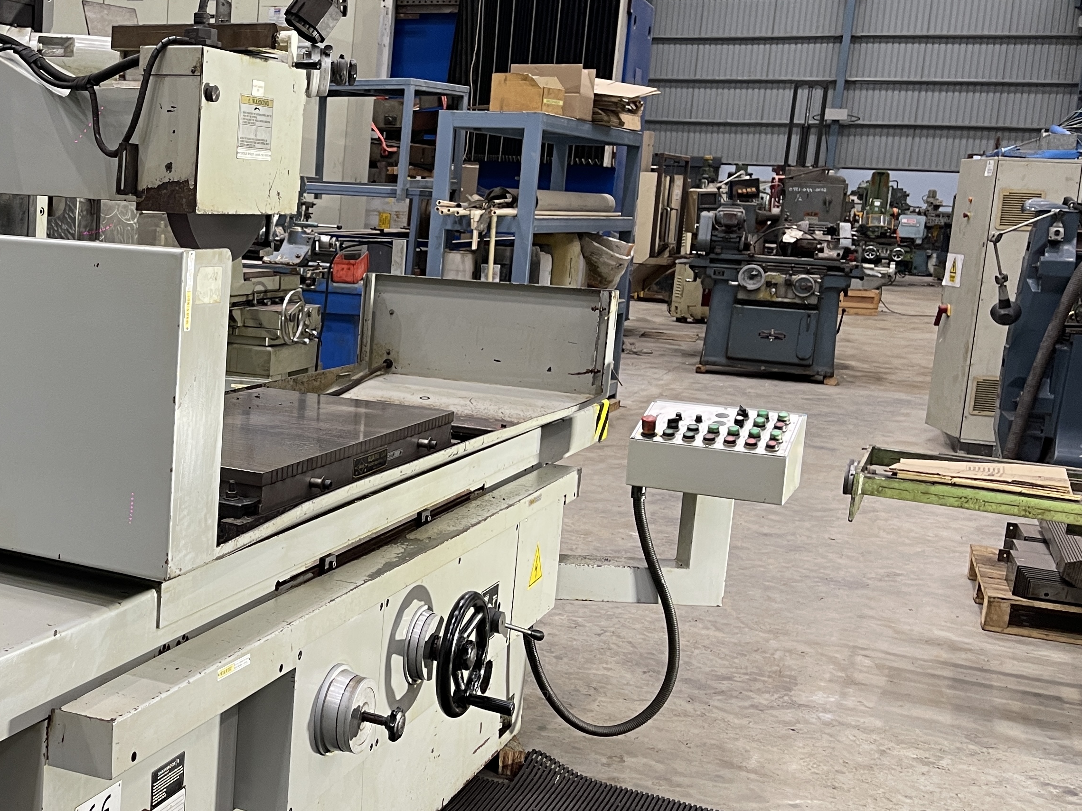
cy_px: 413
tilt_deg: -10.2
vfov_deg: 31.5
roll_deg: -3.1
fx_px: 1438
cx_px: 155
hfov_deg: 39.0
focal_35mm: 46
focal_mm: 5.1
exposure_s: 1/50
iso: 64
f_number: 1.6
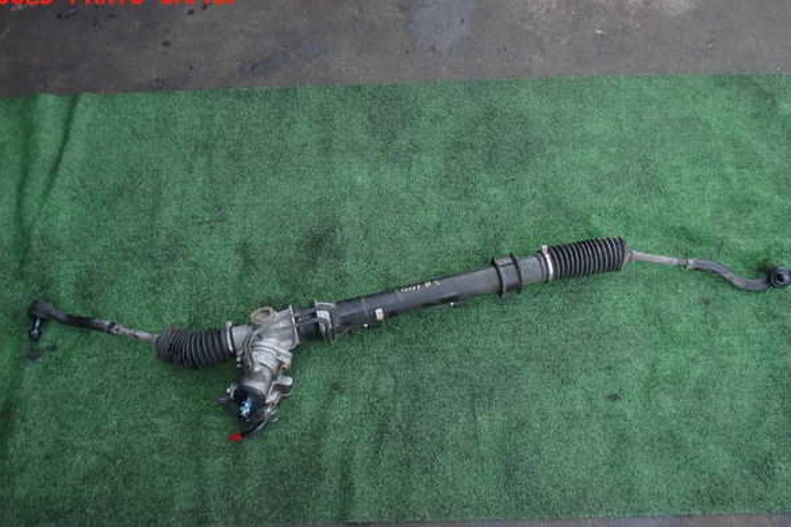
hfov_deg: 58.7
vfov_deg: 41.1
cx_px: 393
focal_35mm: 32
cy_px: 282
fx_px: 703
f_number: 6.3
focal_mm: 5.4
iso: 100
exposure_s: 1/30
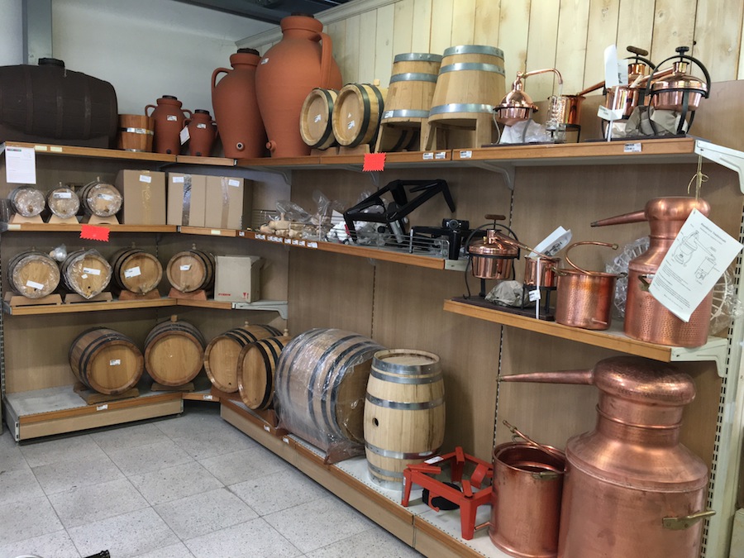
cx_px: 372
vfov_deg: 48.2
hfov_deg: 61.7
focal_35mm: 29
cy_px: 279
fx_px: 623
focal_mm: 4.15
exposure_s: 1/33
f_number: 2.2
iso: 64
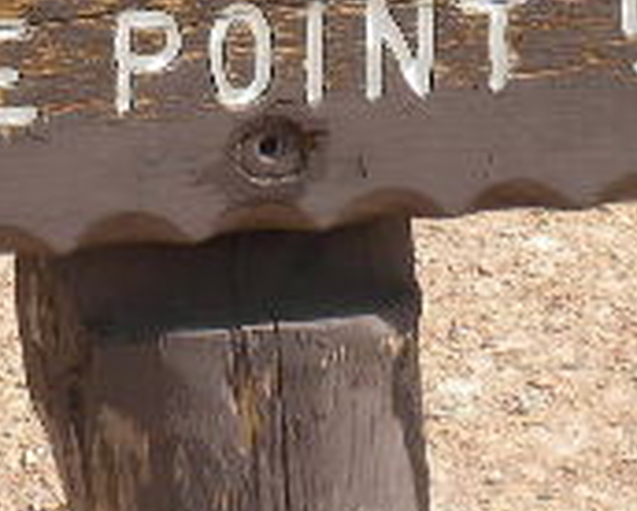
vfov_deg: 9.0
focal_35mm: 168
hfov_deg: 11.5
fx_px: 3171
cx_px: 196
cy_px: -252
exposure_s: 1/103
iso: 64
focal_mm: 6.6
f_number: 10
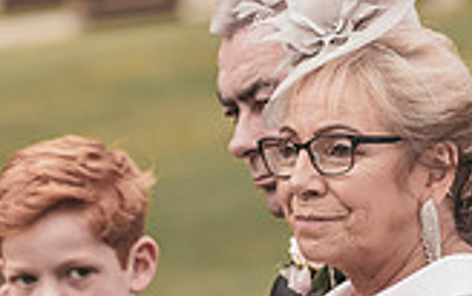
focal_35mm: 719
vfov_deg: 1.8
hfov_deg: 2.9
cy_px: 320
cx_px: 351
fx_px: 9262
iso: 250
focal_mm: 200
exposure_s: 1/320
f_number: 5.6
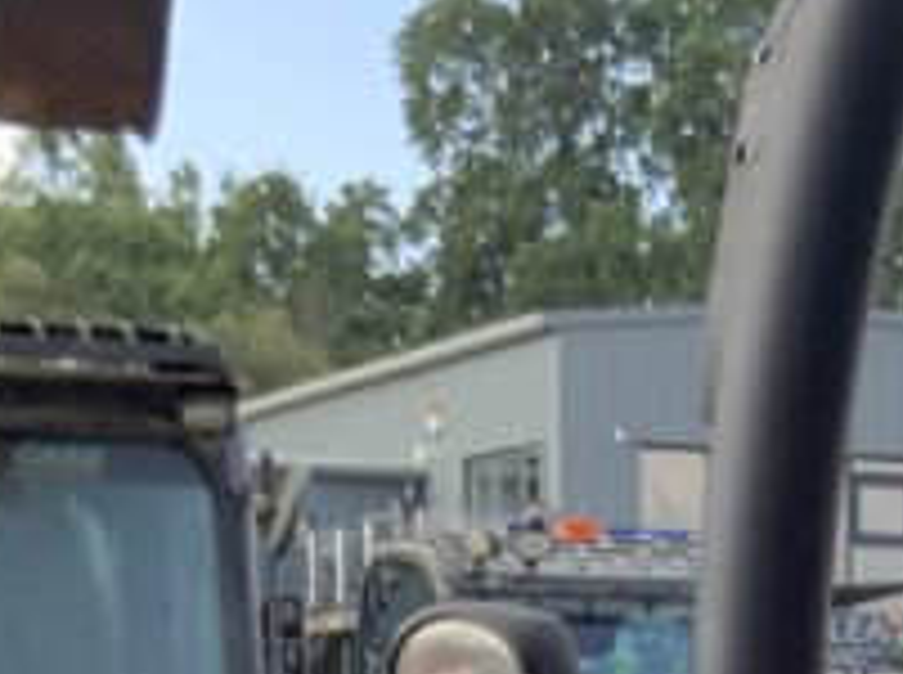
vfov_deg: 9.2
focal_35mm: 148
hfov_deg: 13.2
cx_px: 903
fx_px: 3854
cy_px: 1501
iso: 16
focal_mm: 3
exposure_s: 1/176
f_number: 1.8
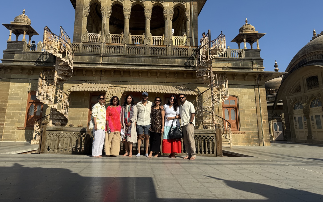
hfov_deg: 66.4
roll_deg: -0.7
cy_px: 70
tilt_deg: +12.7
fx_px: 246
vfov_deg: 44.0
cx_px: 149
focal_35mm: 28
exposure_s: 1/5814
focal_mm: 6.76
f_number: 1.78
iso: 80
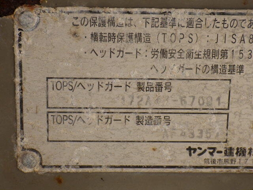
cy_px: 95
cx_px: 126
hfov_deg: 25.3
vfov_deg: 19.1
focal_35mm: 77
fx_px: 563
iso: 125
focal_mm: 13.7
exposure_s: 1/200
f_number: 4.8
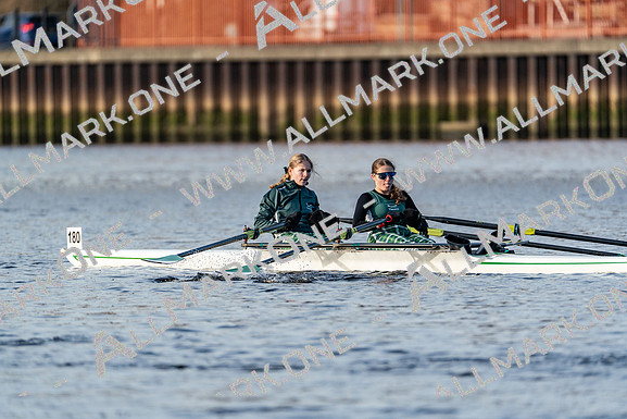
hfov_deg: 3.4
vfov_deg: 2.3
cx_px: 314
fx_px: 10504
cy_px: 210
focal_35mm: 603
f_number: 6.3
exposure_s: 1/2000
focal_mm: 600
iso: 1000
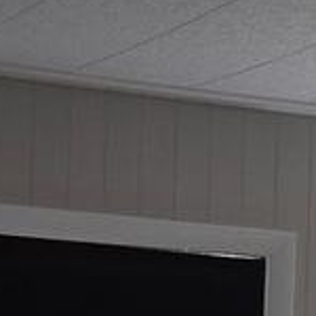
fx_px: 2014
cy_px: 554
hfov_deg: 9.0
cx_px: 103
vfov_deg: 8.6
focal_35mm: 195
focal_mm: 5.4
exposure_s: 1/60
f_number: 1.8
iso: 80
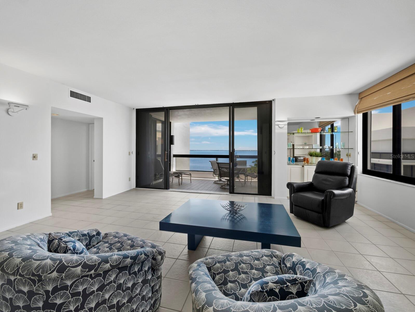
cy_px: 156
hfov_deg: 102.0
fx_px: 168
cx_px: 208
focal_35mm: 14
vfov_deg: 85.7
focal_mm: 7
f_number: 11
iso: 400
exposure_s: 1/20
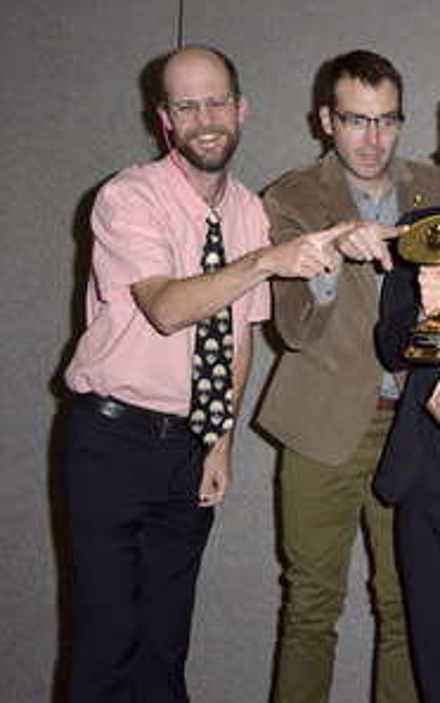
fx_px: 1035
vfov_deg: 37.5
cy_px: 353
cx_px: 530
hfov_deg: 22.2
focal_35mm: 54
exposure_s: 1/250
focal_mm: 35
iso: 500
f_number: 6.3
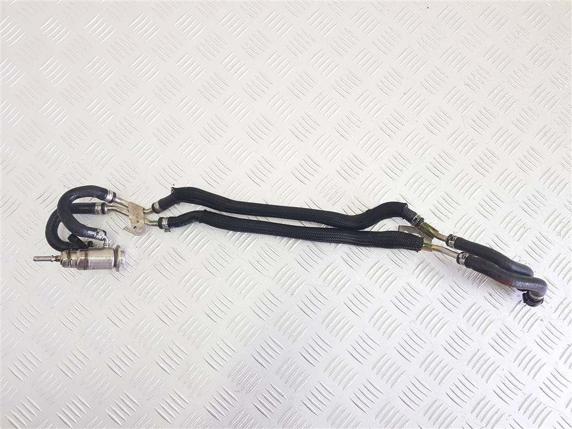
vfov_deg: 53.1
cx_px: 286
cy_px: 214
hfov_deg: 67.3
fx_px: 430
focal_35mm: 26
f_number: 1.7
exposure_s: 1/100
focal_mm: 4.2
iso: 64
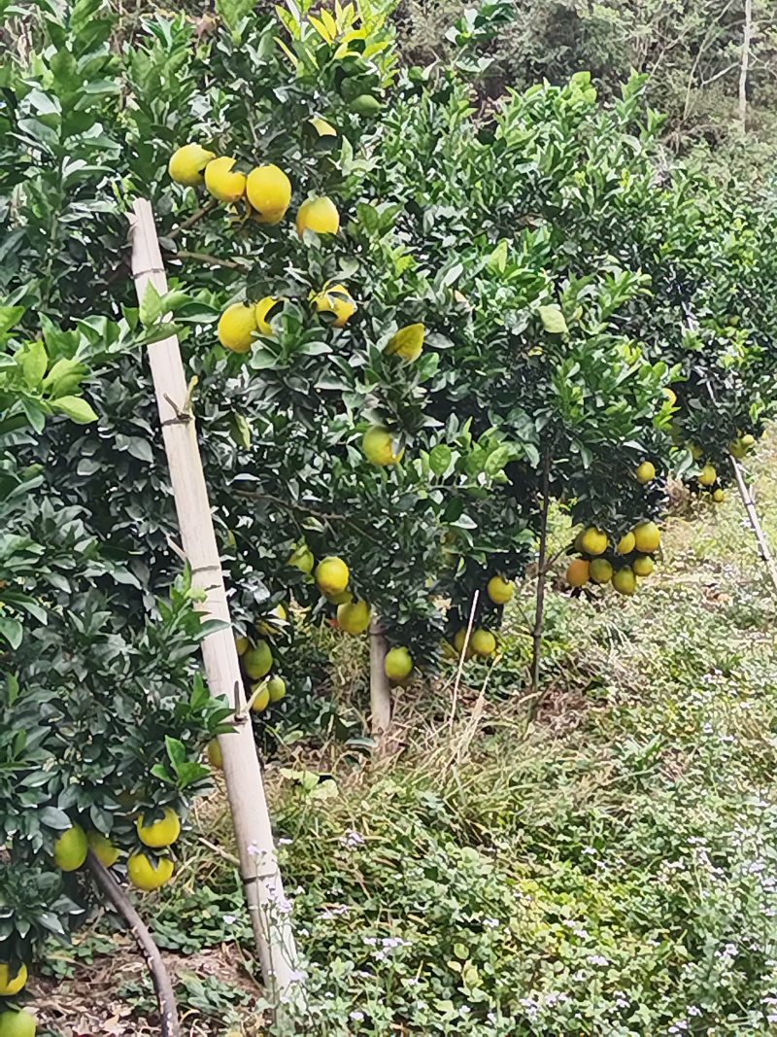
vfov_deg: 27.4
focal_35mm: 71
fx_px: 2125
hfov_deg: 20.7
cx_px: 388
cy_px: 518
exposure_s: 1/100
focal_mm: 4.95
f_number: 1.9
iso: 152
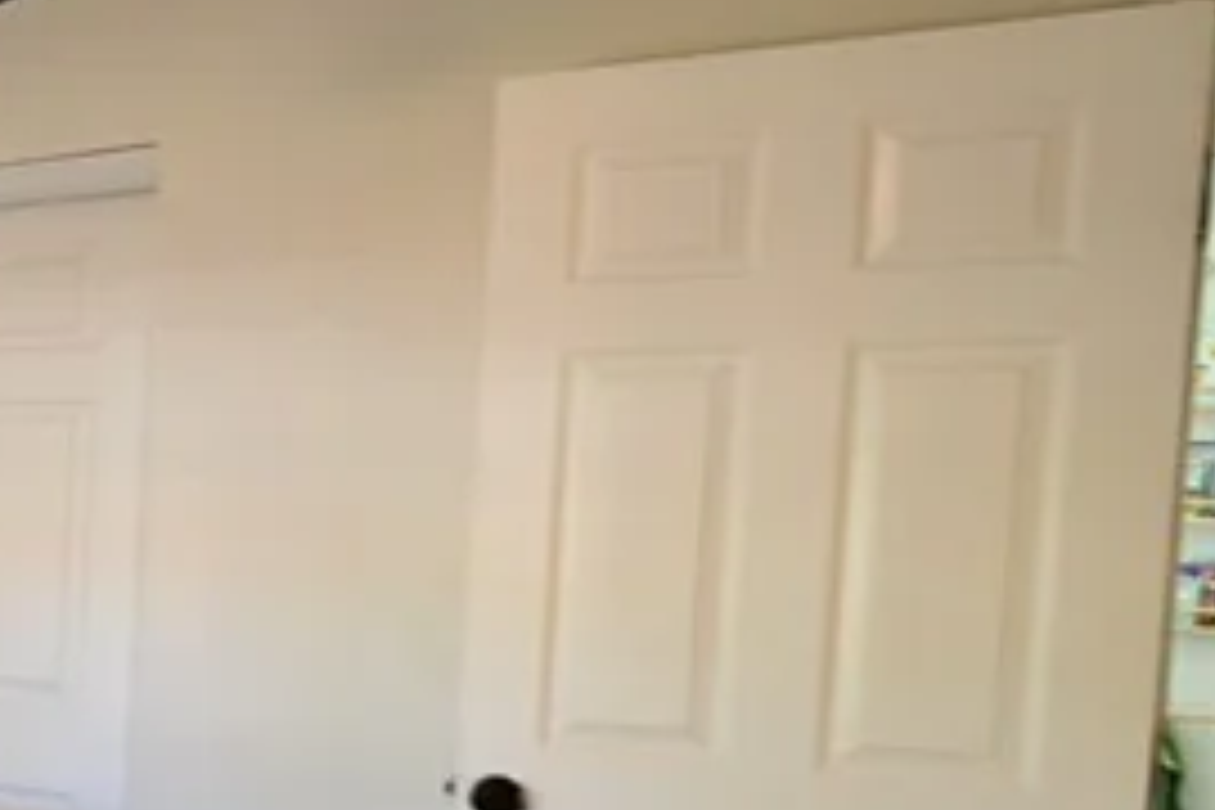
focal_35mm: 53
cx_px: -788
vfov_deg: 25.3
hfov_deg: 24.5
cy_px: 565
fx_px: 1789
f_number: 4
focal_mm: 14
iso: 800
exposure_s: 1/60
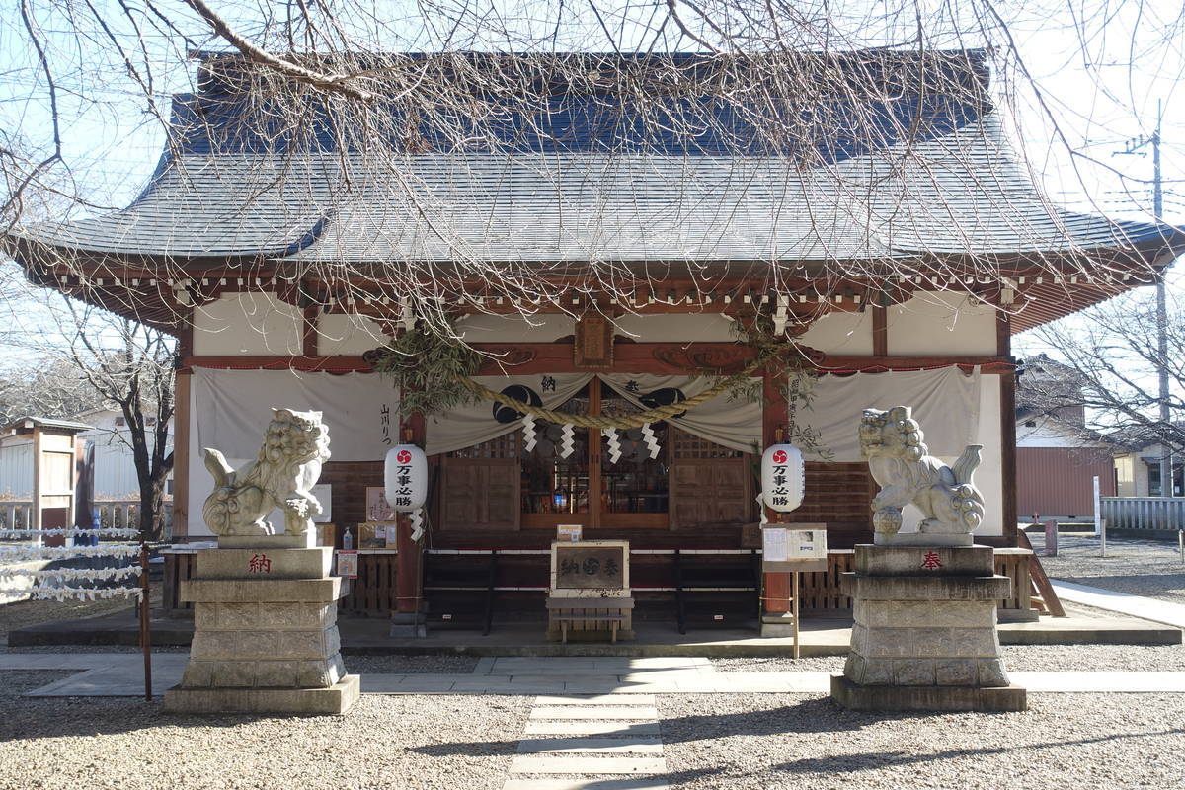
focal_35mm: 43
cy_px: 395
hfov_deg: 45.4
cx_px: 592
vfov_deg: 31.2
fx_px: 1415
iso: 125
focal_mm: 15.94
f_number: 3.5
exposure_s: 1/320
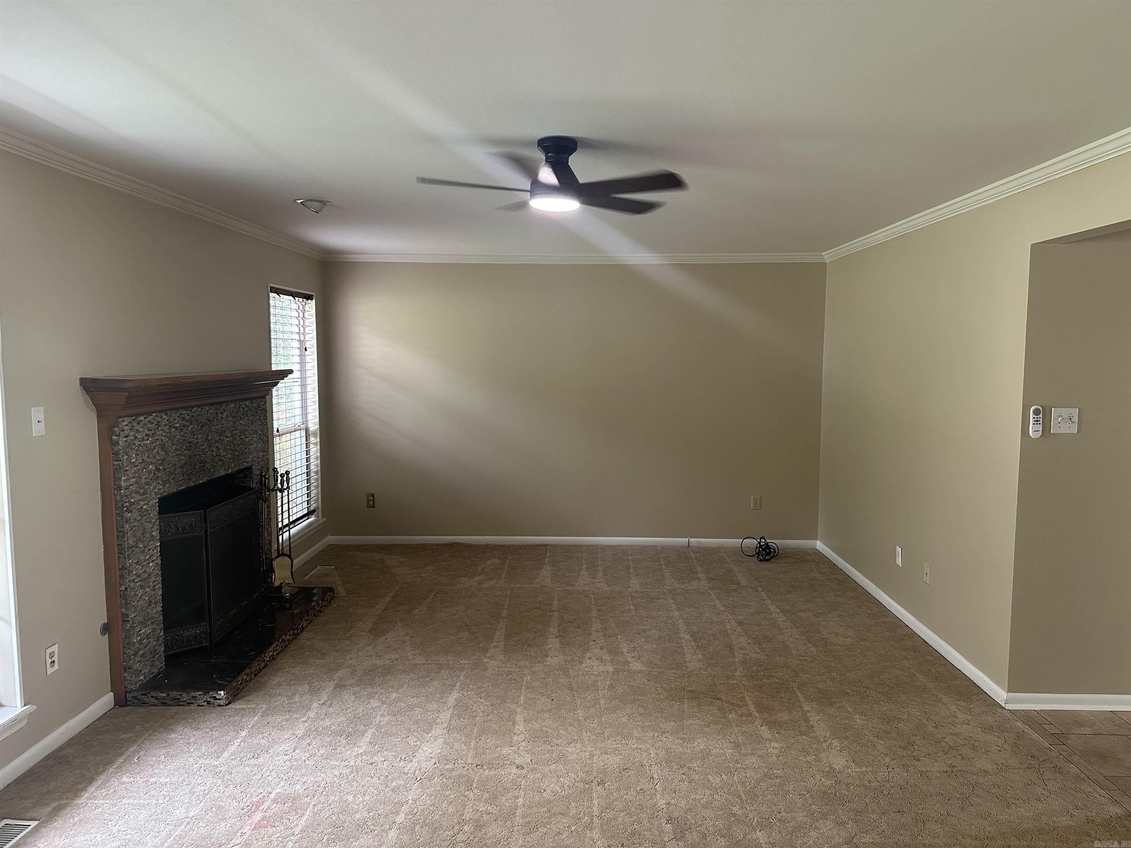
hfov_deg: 71.6
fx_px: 784
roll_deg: -0.3
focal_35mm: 24
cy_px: 424
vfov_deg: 56.8
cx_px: 566
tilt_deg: -6.1
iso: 250
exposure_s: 1/77
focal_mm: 6.86
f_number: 1.78
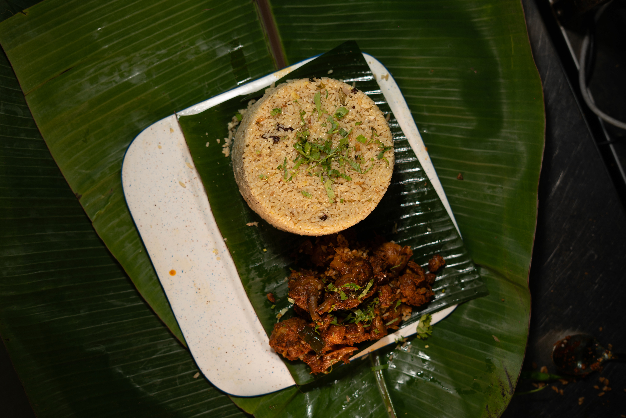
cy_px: 209
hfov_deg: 39.6
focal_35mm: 50
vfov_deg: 27.0
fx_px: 869
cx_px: 313
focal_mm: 50
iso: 80
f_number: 3.2
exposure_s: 1/100
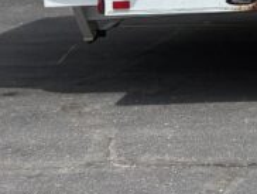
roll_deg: +1.3
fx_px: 1085
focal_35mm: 146
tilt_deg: -0.1
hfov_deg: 11.7
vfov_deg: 9.6
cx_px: 554
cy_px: -183
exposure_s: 1/4329
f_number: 1.6
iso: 50
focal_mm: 5.96
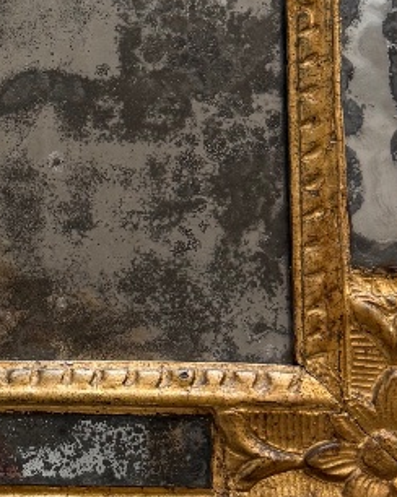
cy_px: 206
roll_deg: +0.7
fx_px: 1354
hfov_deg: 16.3
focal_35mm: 92
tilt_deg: +8.9
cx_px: -18
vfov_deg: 20.8
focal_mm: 6.76
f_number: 1.78
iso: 125
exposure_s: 1/100
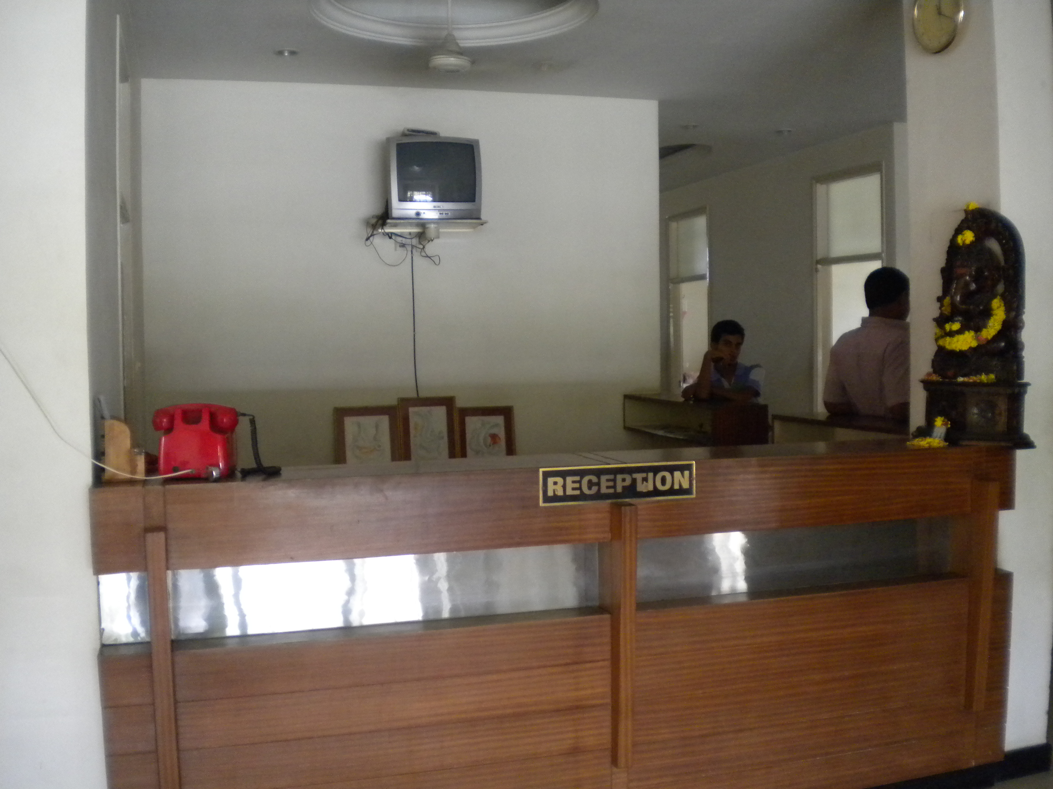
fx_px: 1065
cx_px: 526
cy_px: 394
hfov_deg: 52.6
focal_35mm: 35
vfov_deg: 40.7
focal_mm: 6.3
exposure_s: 1/53.4
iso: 400
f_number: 3.1
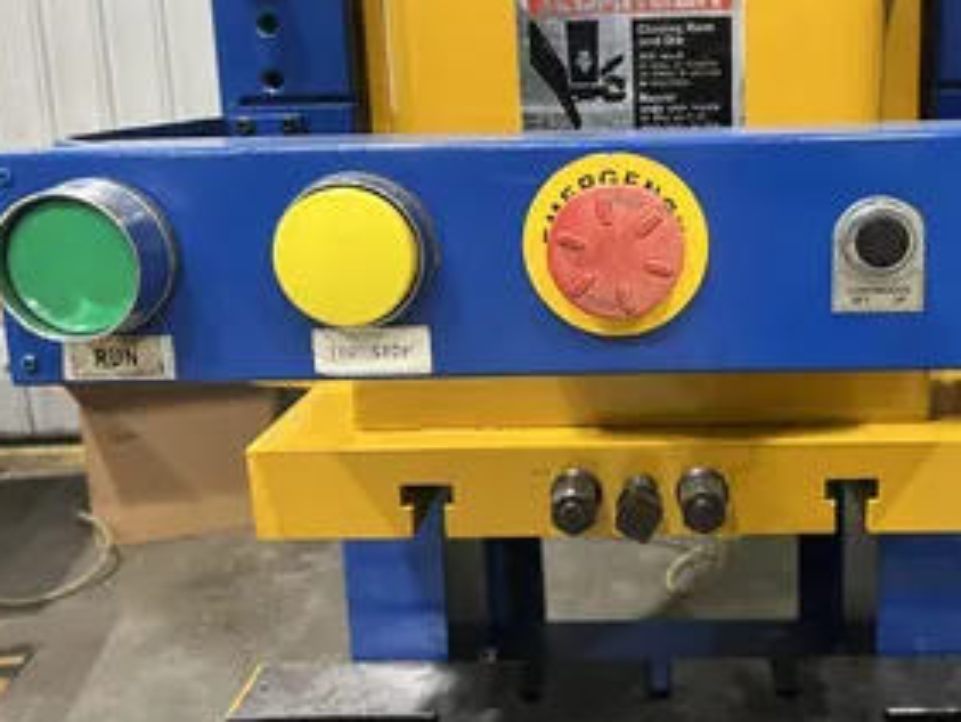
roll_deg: +2.0
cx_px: 640
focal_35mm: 37
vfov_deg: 38.4
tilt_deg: -12.6
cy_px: 263
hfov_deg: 49.3
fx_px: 1028
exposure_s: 1/60
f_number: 1.5
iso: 250
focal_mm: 5.7
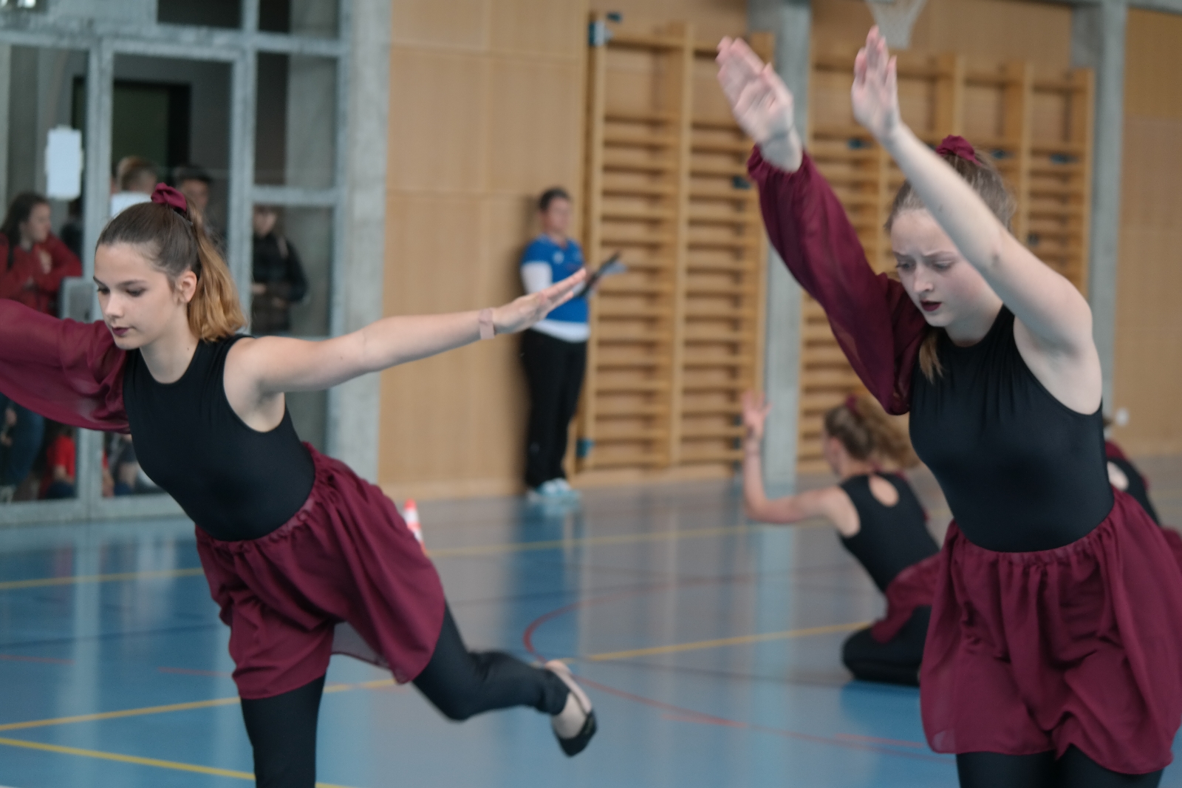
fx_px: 3775
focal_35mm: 115
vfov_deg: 11.9
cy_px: 394
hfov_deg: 17.8
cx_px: 591
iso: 400
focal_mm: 75
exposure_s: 1/100
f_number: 4.5
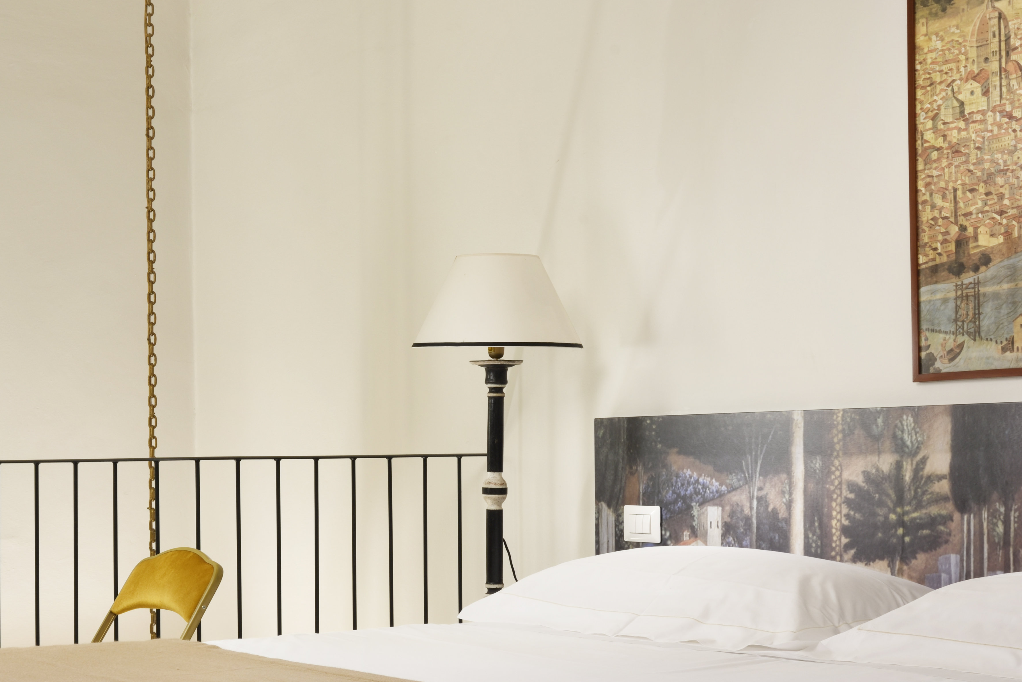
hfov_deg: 32.2
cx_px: 386
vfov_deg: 21.8
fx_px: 1760
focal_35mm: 62
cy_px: 458
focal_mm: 30
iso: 200
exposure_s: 1/250
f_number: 13
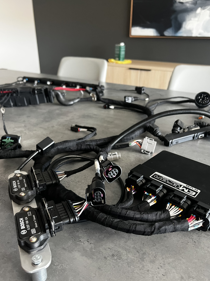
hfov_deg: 51.4
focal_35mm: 27
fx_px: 218
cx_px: 103
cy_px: 142
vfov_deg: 65.3
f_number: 1.5
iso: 320
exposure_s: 1/60
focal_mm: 5.7
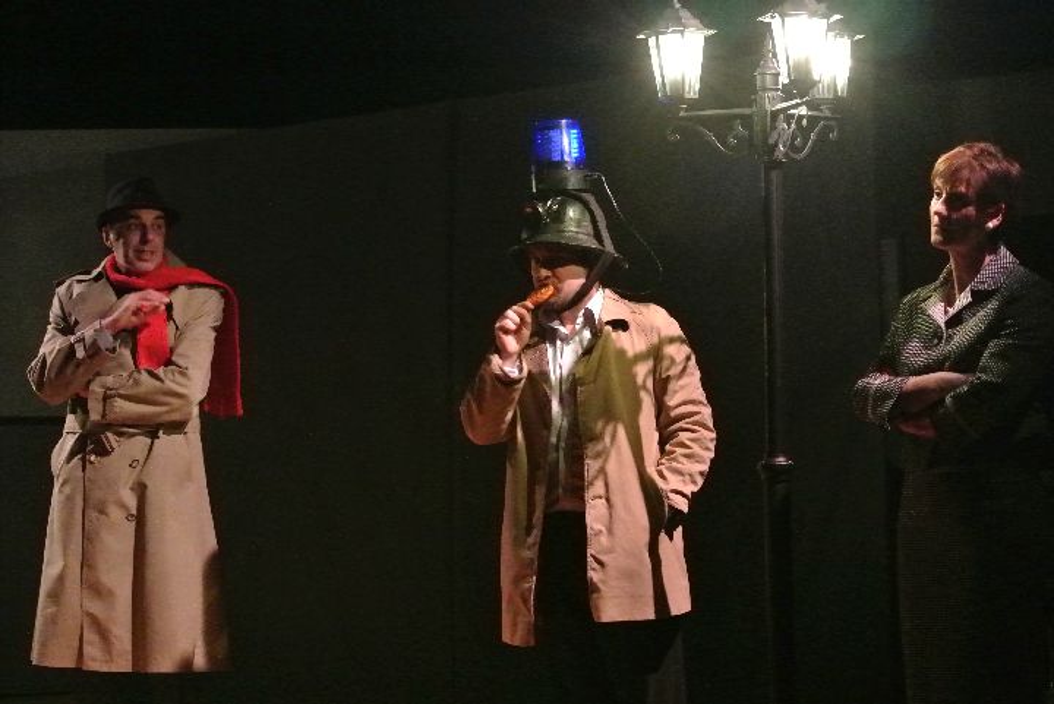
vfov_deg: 16.9
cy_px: 352
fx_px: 2373
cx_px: 527
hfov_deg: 25.0
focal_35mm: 81
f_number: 4
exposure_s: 1/60
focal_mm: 30
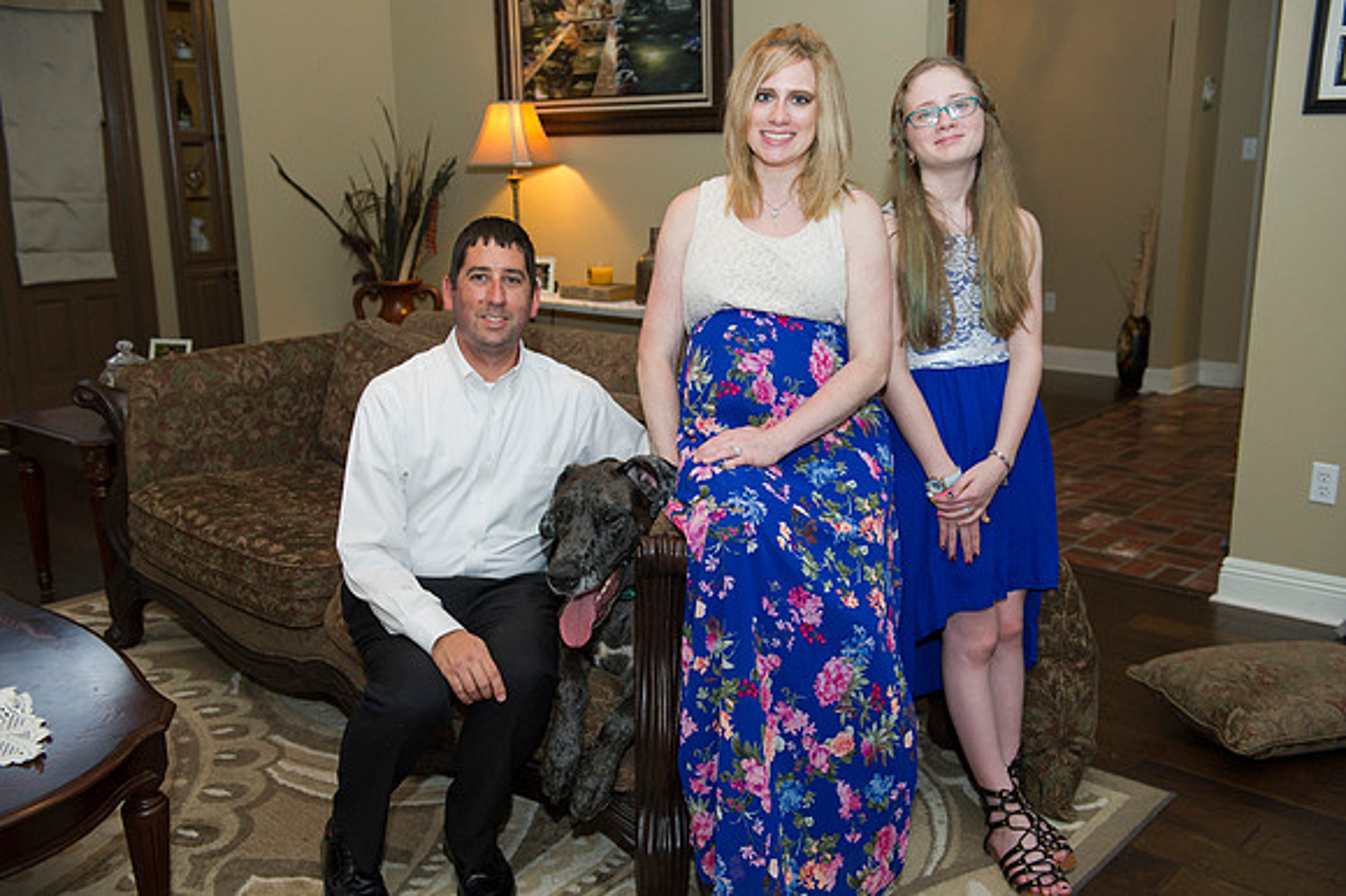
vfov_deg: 37.8
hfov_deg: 54.5
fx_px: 1308
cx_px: 673
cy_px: 448
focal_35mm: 35
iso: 1600
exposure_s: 1/160
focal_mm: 35
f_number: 4
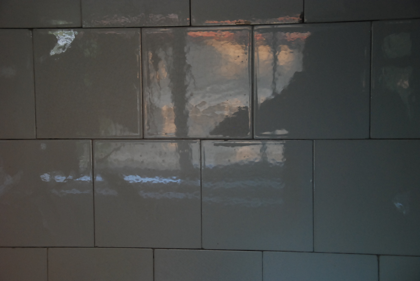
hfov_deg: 29.8
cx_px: 210
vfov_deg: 20.2
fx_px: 788
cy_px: 140
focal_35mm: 68
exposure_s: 1/30
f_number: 4.8
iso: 800
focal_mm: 45
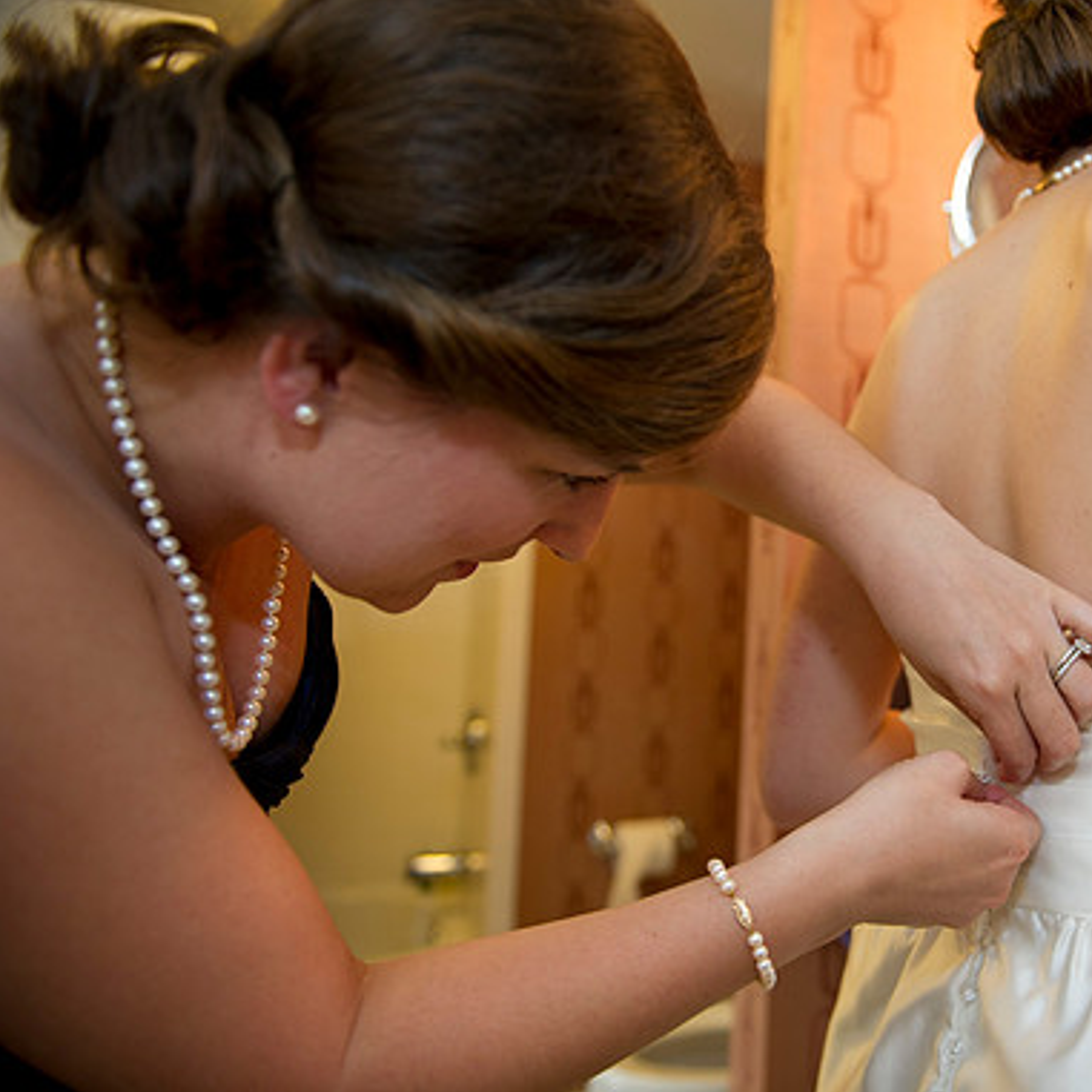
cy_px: 545
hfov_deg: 50.2
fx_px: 1106
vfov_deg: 52.5
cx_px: 828
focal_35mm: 31
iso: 640
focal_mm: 24
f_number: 2.8
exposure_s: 1/125
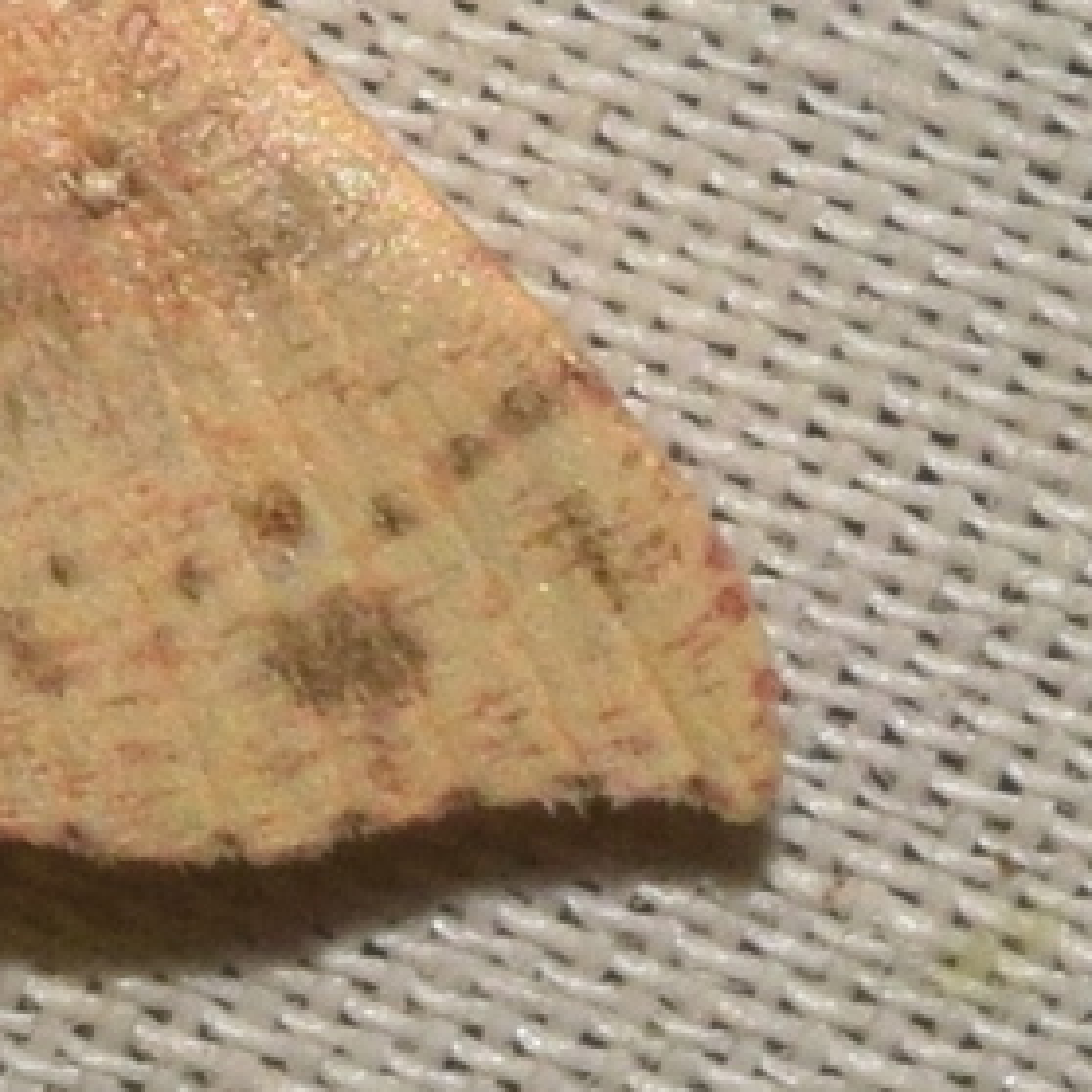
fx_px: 21842
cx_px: -773
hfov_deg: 2.9
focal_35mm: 612
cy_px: 188
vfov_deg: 2.9
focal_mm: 140
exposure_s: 1/200
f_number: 14
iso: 400
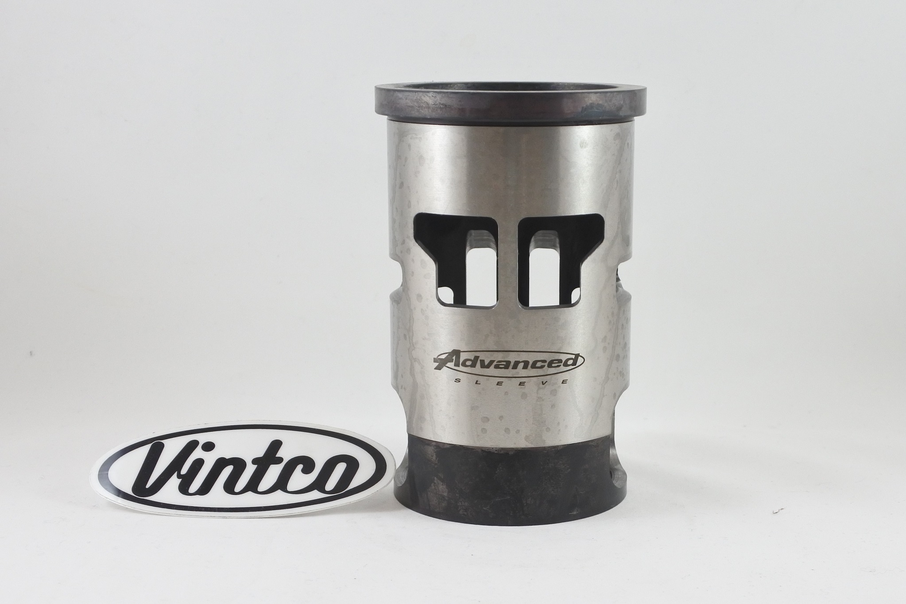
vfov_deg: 36.9
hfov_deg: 53.1
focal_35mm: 36
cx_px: 453
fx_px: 906
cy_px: 302
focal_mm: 13.7
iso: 400
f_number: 4
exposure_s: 1/125
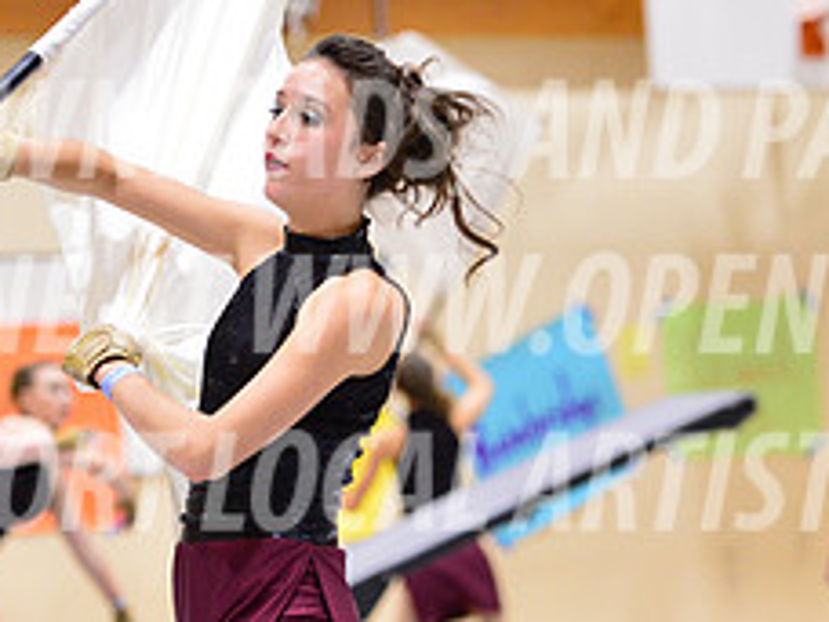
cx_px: 331
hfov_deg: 8.1
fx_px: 5843
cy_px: 291
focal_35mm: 244
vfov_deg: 6.1
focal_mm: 100
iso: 4000
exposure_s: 1/250
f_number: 2.8
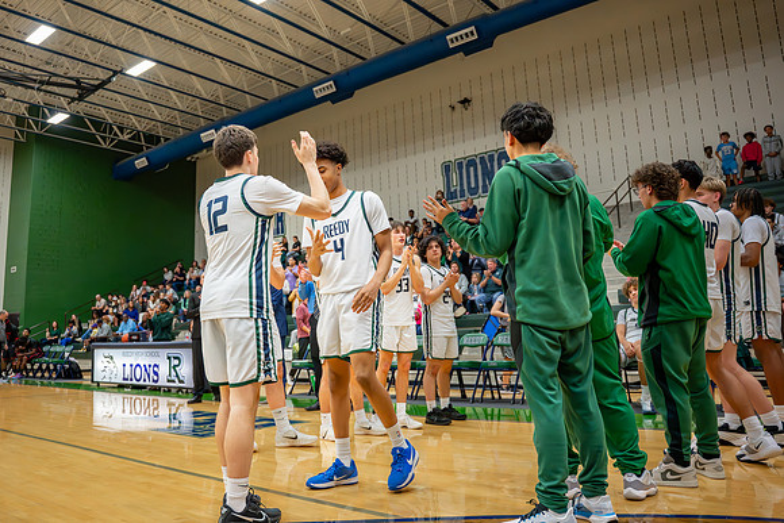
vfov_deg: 46.0
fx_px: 614
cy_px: 233
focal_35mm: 28
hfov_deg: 64.8
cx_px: 339
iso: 6400
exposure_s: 1/1000
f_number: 2.8
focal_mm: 24
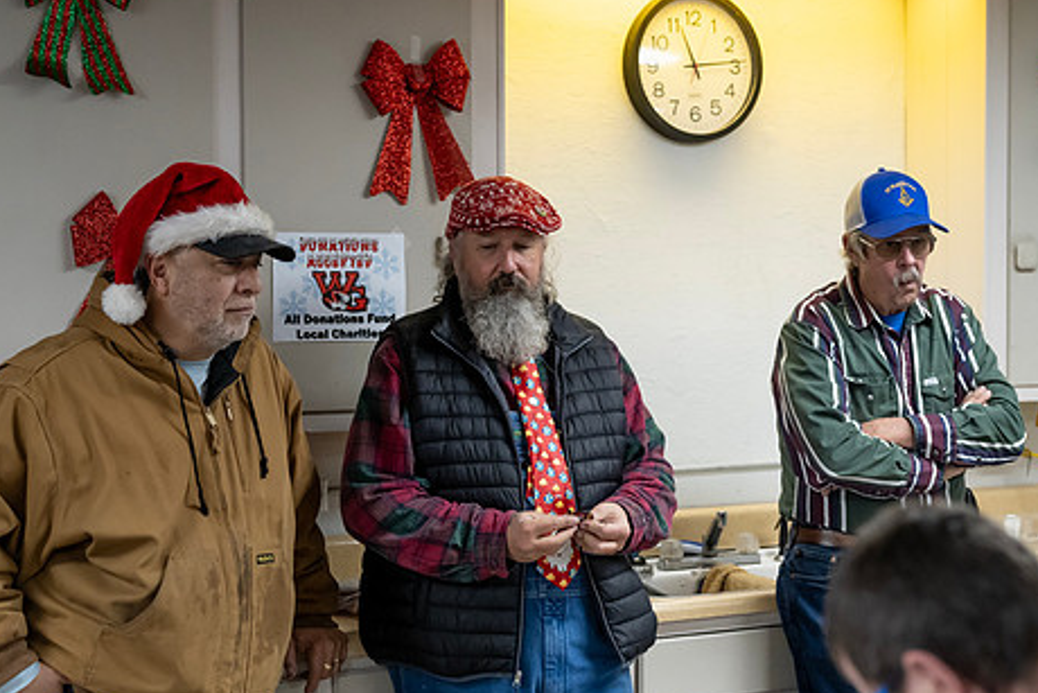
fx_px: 1817
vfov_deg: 21.6
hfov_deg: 31.9
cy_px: 349
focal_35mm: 63
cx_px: 571
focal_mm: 50
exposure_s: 1/640
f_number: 2.8
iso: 5000
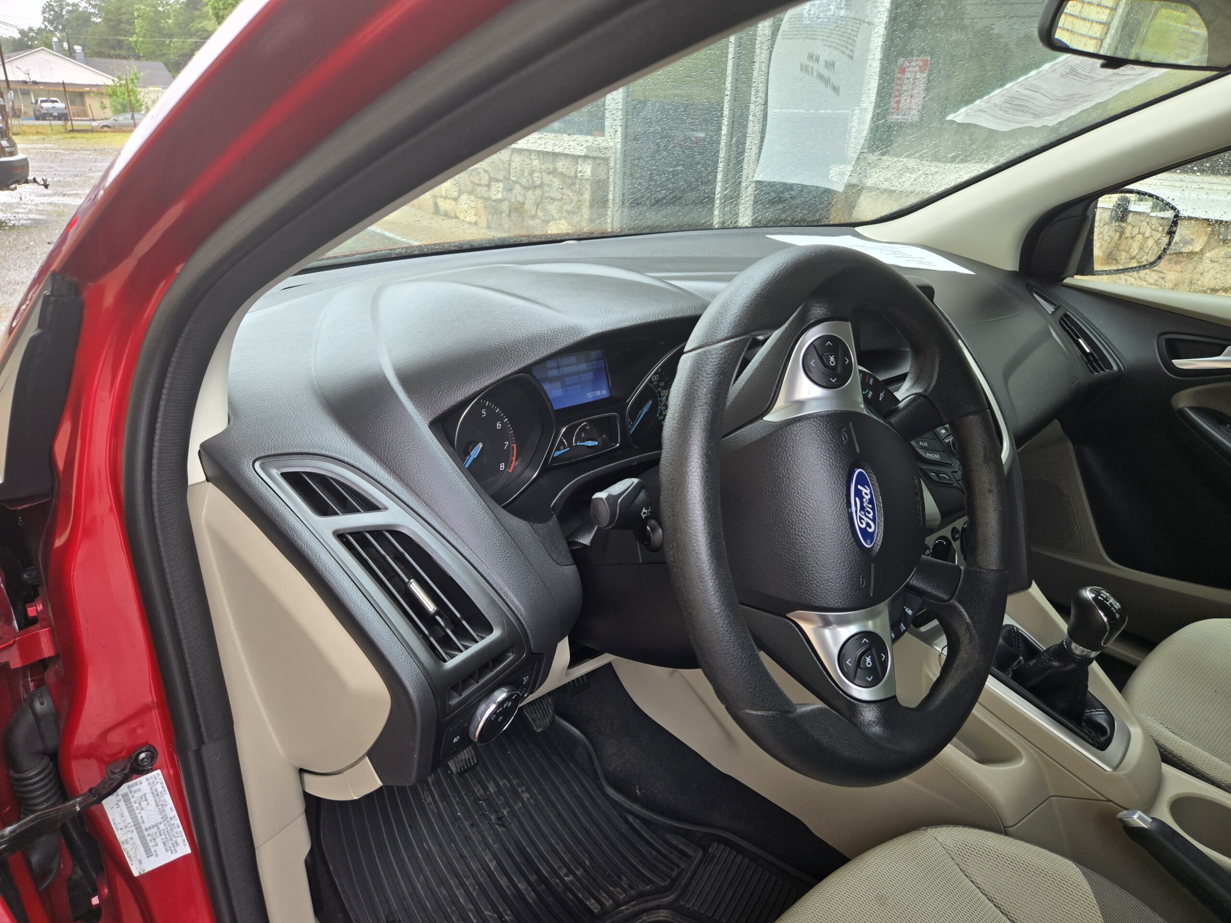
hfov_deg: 73.9
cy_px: 462
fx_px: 818
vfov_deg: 58.9
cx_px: 616
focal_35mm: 23
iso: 80
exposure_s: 1/180
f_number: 1.8
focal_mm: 5.4
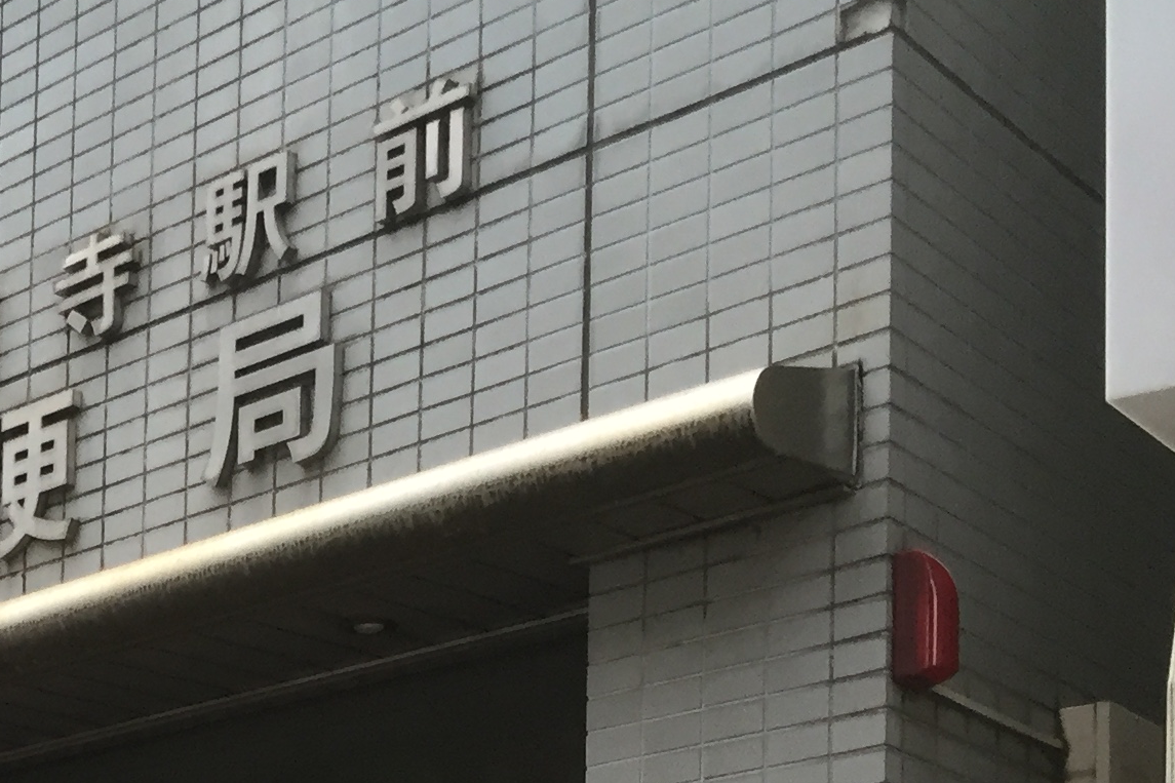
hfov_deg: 22.4
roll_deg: -1.7
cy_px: 1208
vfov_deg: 14.7
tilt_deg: +4.0
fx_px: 2806
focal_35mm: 86
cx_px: -109
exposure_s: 1/30
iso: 32
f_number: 2.2
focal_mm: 4.15
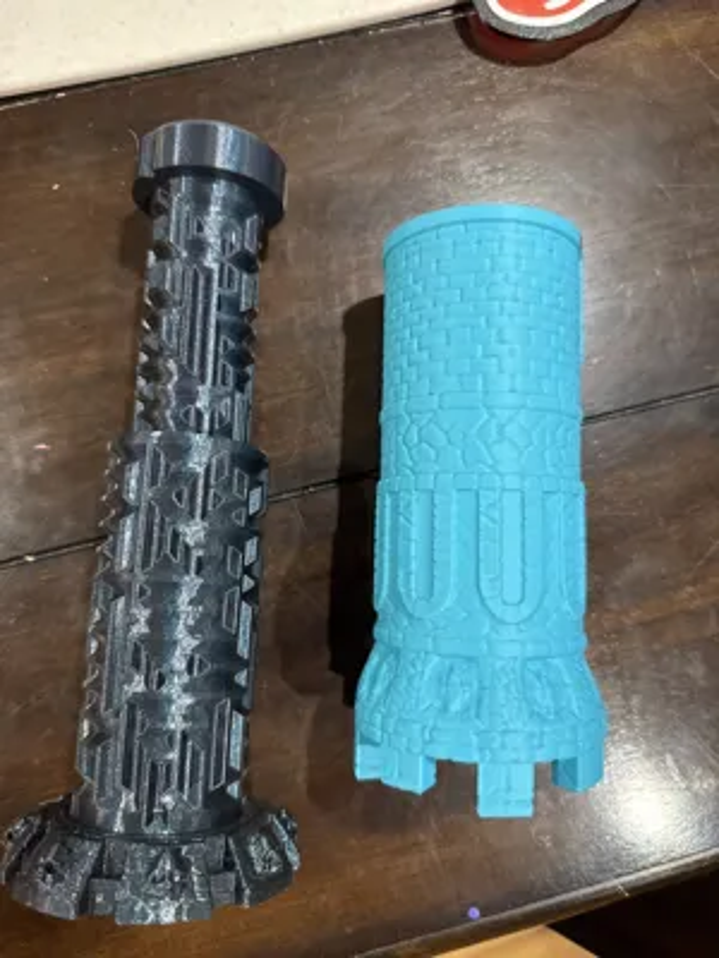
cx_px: 360
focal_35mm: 24
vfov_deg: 71.6
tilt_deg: -85.3
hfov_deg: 56.8
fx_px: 665
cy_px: 479
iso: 400
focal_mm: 6.76
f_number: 1.78
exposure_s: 1/60
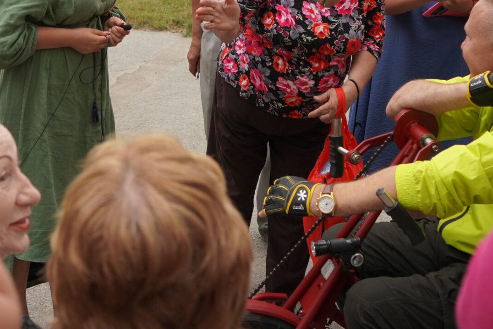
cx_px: 192
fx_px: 945
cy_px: -15
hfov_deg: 29.2
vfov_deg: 19.1
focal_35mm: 69
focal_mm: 29
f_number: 4
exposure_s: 1/160
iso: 250
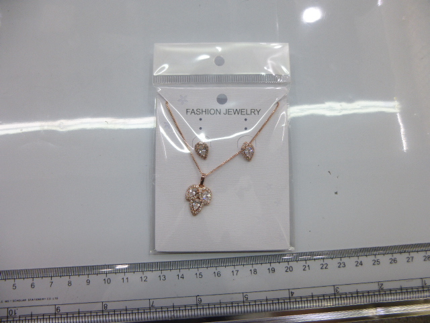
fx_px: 311
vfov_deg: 54.9
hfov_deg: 69.4
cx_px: 215
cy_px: 162
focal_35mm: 25
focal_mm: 4.5
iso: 100
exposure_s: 1/60
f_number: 3.1
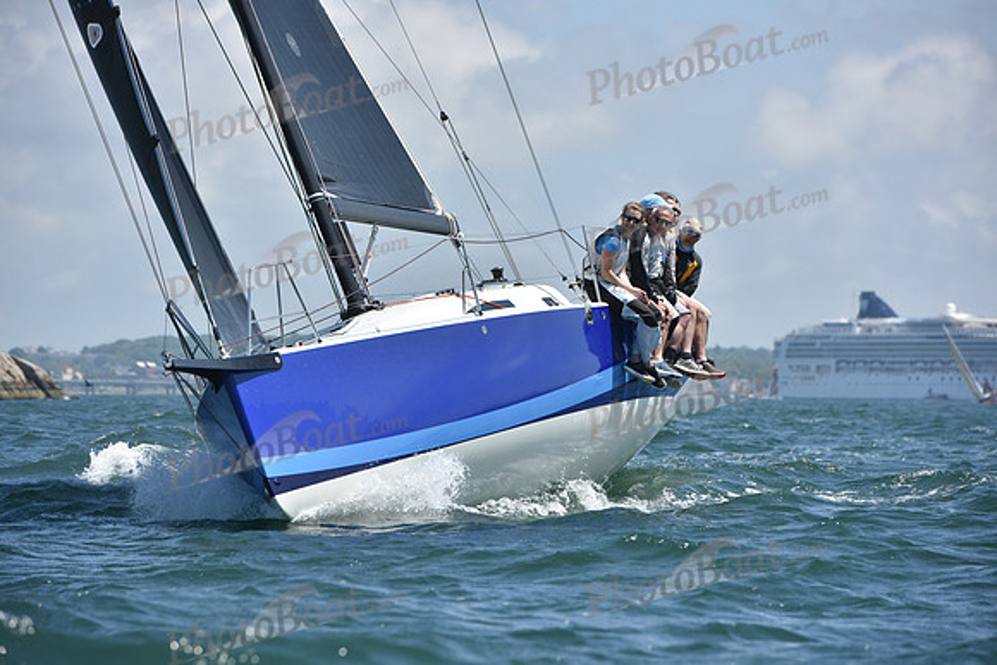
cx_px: 498
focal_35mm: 195
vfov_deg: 7.0
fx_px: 5401
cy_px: 332
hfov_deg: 10.5
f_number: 7.1
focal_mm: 195
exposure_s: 1/1250
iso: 250
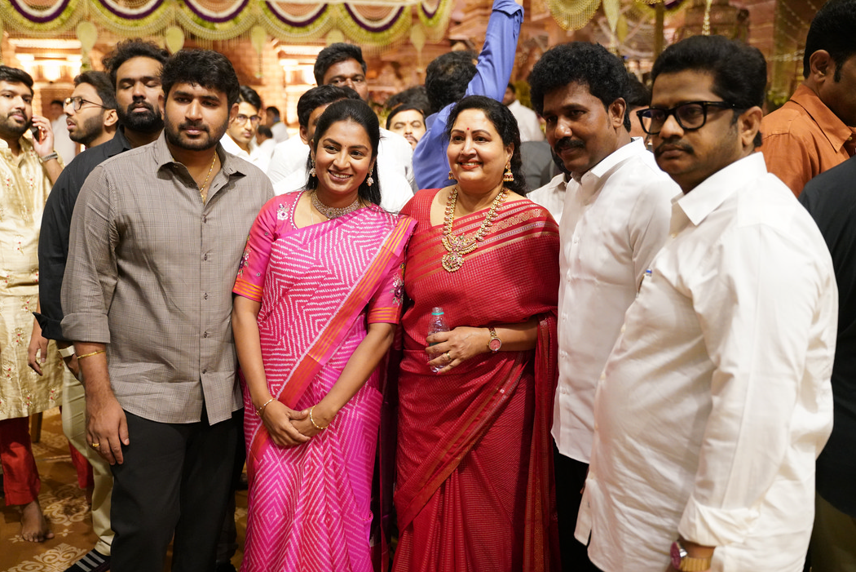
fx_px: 880
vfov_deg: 36.0
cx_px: 425
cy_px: 286
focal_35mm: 37
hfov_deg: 51.9
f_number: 2.8
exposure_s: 1/500
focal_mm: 36
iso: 6400
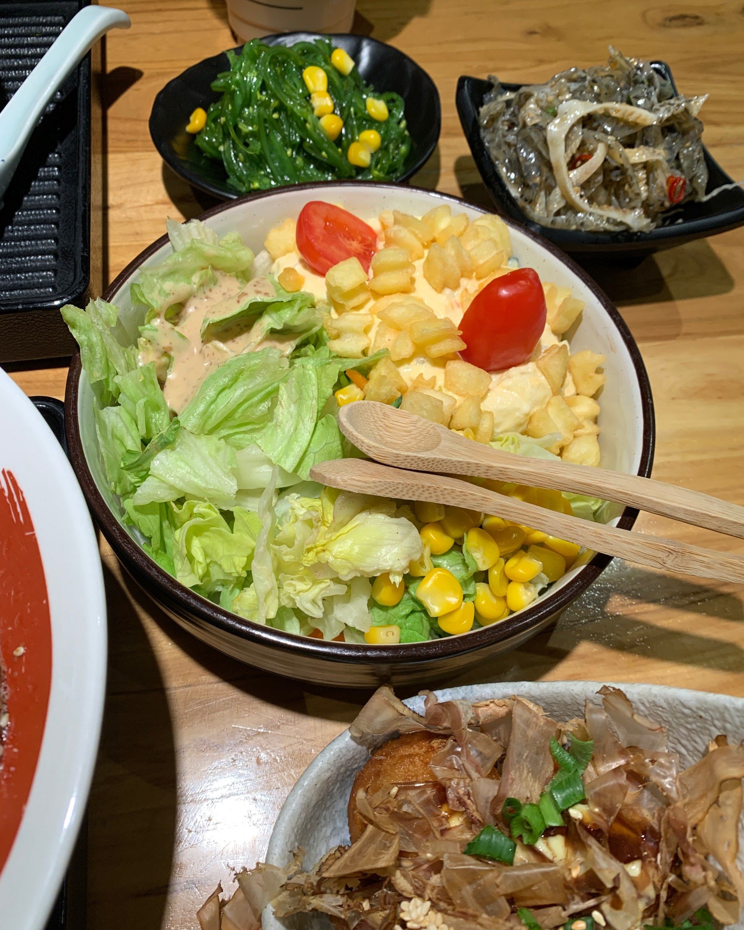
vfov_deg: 62.2
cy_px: 464
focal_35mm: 28
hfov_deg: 51.5
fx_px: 771
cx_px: 366
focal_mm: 4.25
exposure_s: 1/100
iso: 50
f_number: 1.8
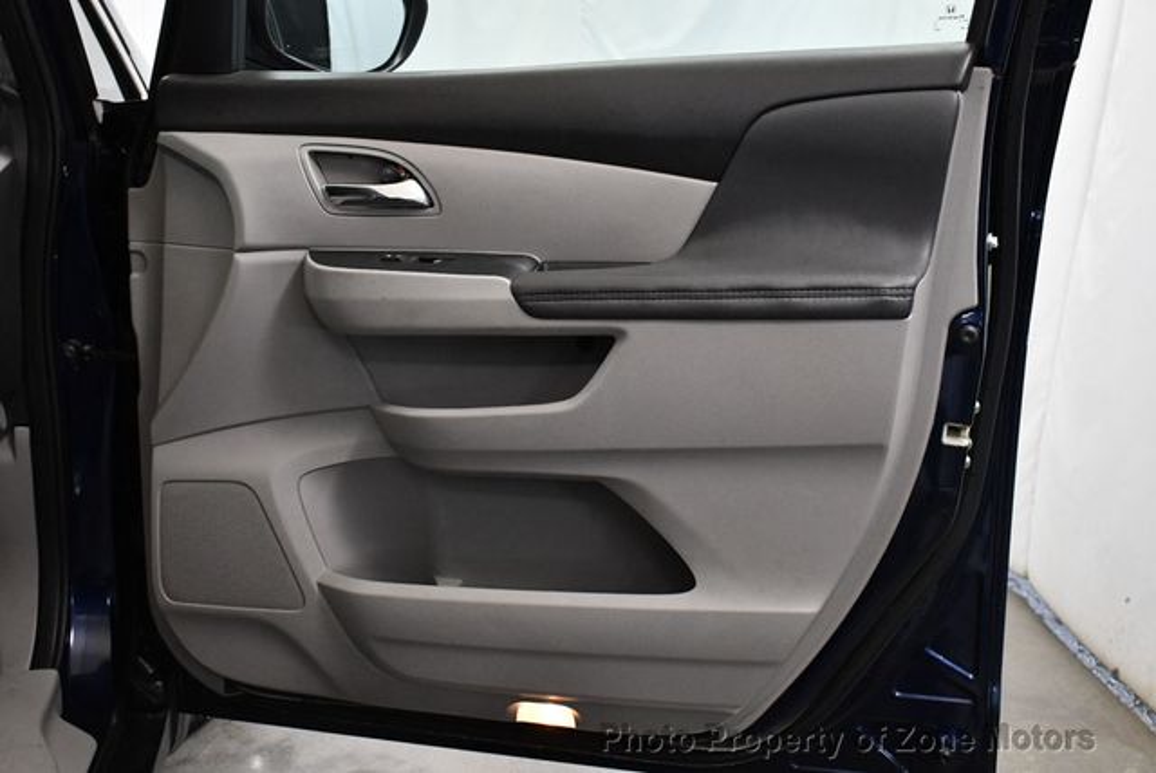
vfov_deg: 30.6
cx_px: 578
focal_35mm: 44
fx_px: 1414
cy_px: 386
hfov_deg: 44.5
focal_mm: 22
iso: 2200
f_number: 3.8
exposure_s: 1/125
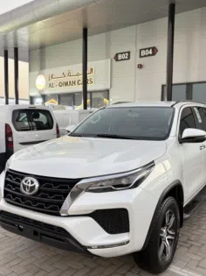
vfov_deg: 55.4
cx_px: 113
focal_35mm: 33
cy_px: 144
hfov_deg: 42.9
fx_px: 262
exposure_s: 1/50
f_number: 1.6
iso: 125
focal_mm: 5.96
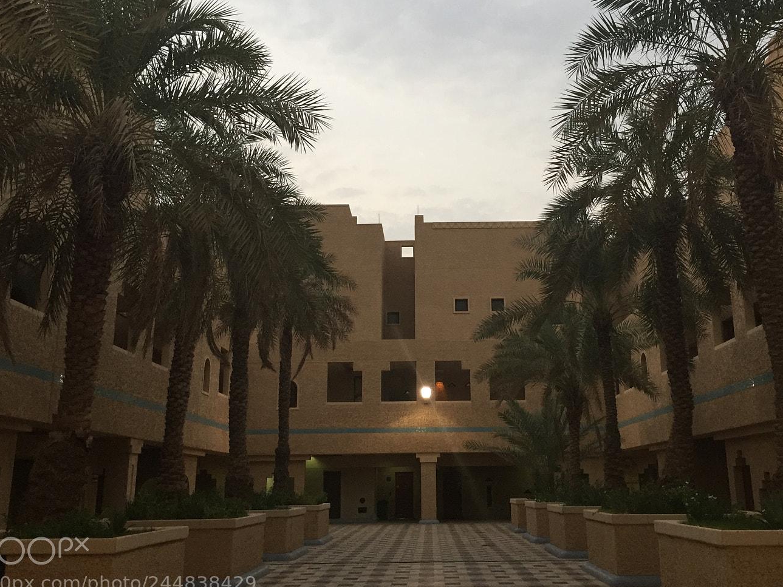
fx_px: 814
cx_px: 424
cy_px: 266
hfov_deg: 51.3
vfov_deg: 39.6
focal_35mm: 36
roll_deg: +1.1
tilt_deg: +14.3
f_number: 2.2
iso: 50
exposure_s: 1/30
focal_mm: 4.15
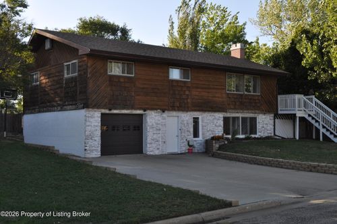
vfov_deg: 29.8
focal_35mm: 45
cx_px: 168
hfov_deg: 43.7
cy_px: 112
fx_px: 421
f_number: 7.1
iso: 200
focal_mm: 30
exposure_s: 1/200
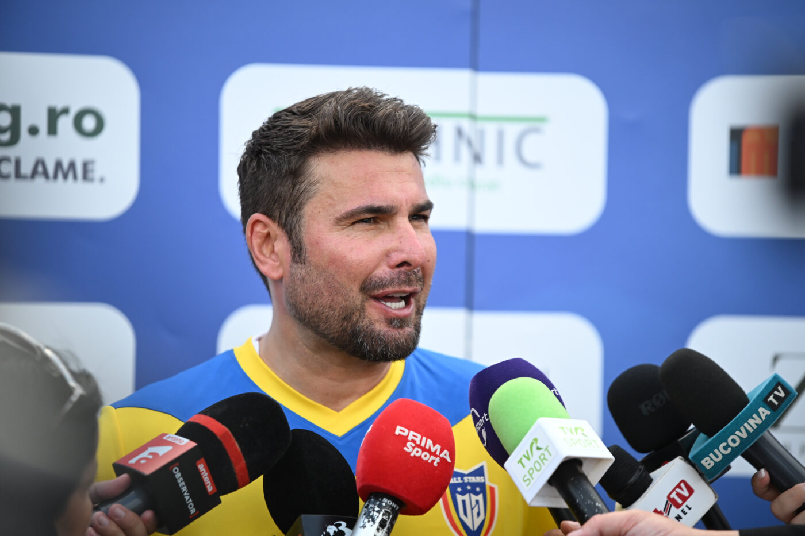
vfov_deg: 6.9
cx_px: 402
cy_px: 268
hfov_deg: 10.3
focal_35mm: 200
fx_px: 4471
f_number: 2.8
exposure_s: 1/1600
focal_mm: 200
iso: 1000
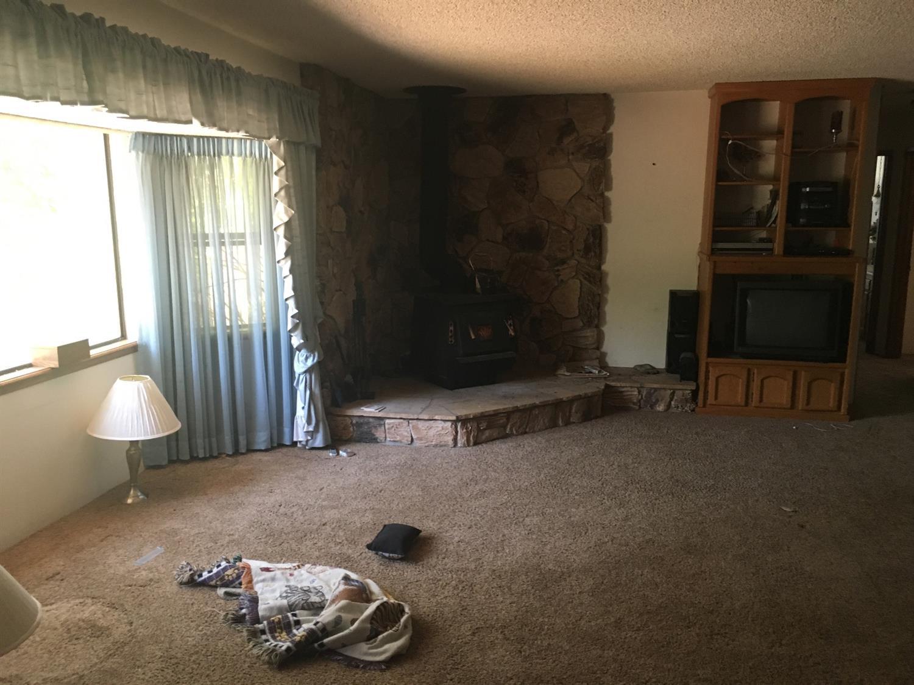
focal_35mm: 29
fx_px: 765
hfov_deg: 61.7
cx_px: 457
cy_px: 342
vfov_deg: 48.2
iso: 125
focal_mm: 4.15
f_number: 2.2
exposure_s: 1/30
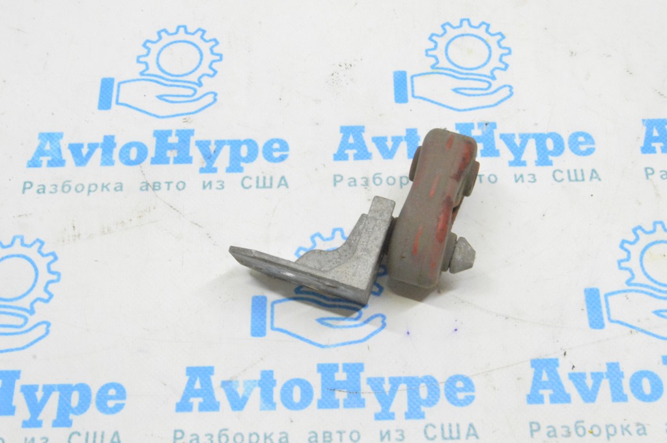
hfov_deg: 37.9
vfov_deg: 25.7
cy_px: 222
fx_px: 972
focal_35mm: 52
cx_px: 334
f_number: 20
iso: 6400
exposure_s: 1/15
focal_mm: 35
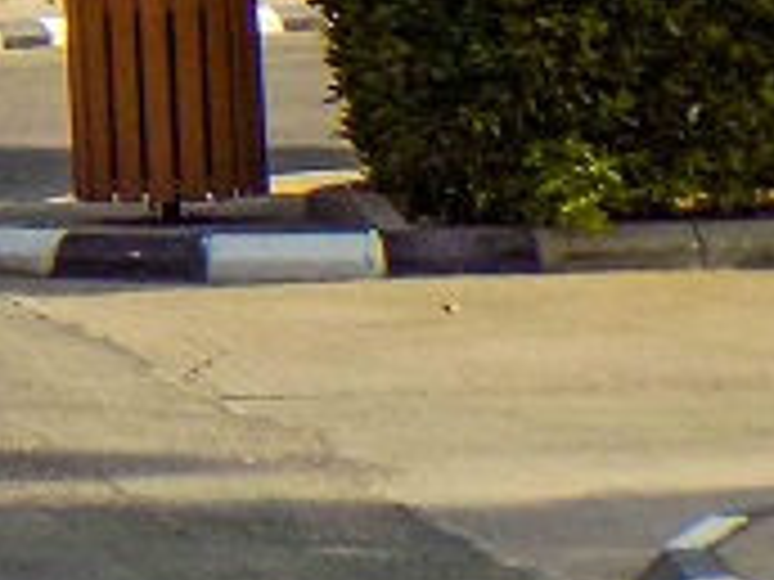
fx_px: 6954
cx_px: -1321
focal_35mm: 311
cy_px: -569
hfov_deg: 6.0
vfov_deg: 4.7
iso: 80
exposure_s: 1/1000
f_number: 3.9
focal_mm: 9.3
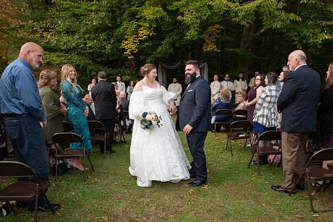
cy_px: 111
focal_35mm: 26
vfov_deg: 48.7
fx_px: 245
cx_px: 173
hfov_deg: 68.4
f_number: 6.3
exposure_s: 1/200
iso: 400
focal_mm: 24
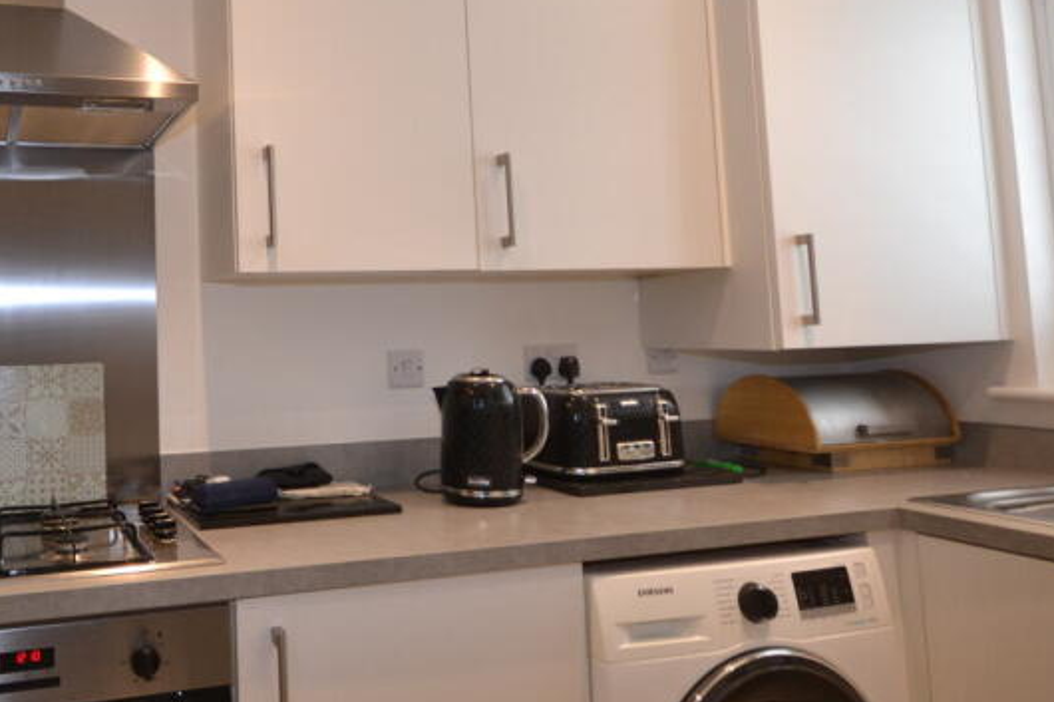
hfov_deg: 59.9
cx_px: 251
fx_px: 849
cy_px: 240
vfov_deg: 44.3
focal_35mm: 29
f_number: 4.5
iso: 400
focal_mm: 10
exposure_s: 1/80
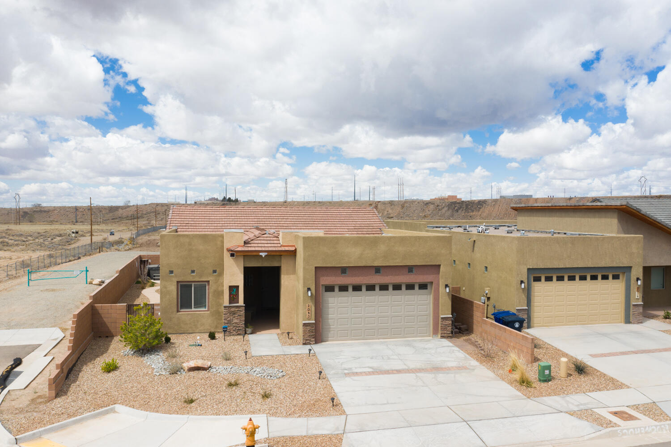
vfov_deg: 46.4
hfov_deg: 65.5
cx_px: 336
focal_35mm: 28
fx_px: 522
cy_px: 224
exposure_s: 1/400
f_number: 5.6
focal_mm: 10.26
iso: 100
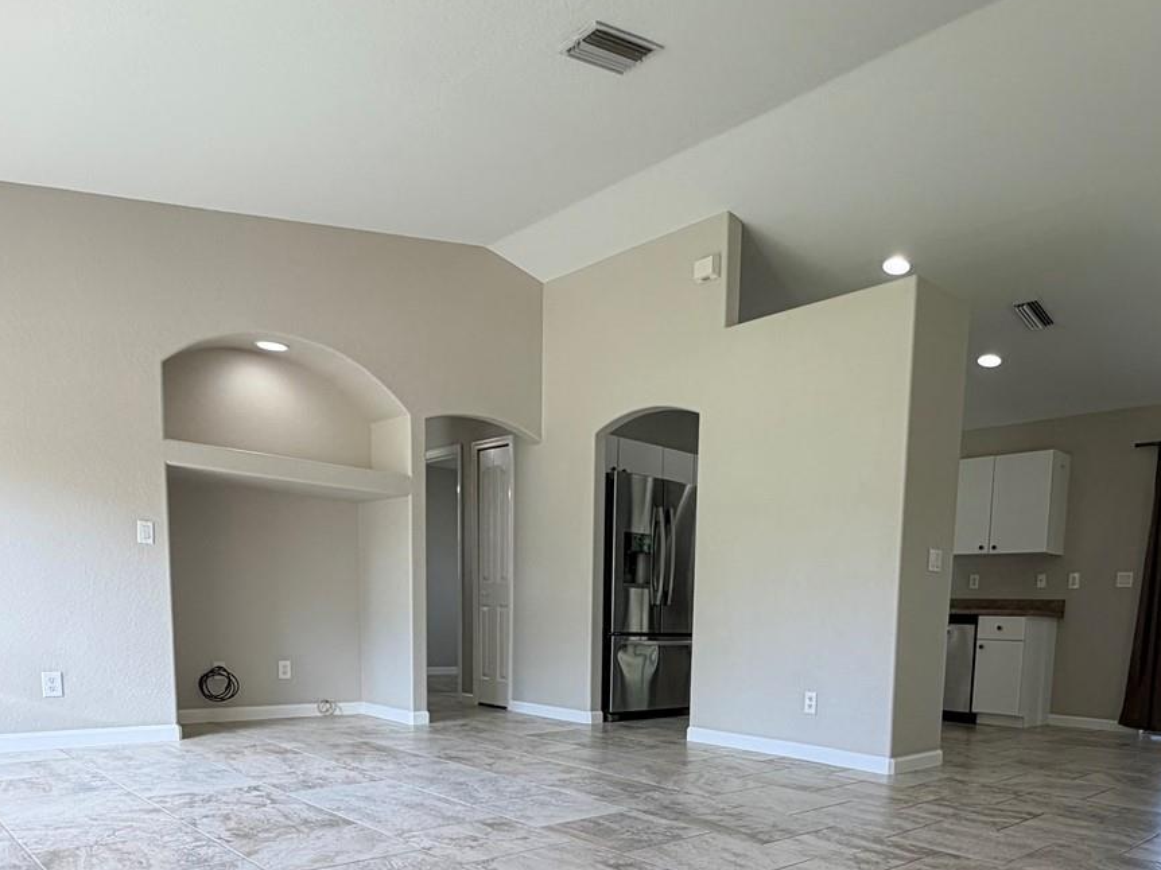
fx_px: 872
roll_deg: -1.6
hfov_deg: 66.4
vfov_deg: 49.1
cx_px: 721
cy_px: 730
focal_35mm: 26
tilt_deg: -7.4
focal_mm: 2.22
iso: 64
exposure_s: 1/121
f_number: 2.2
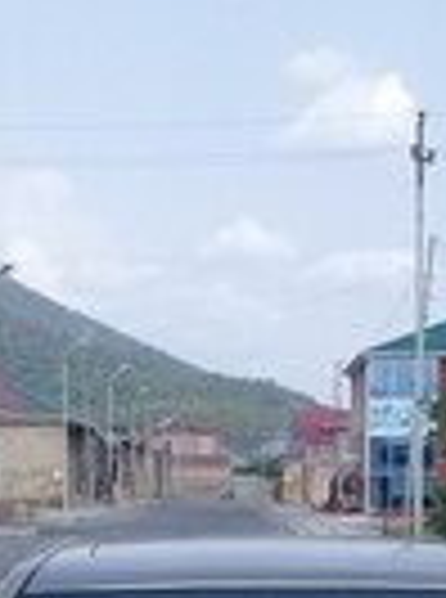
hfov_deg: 12.7
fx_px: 2002
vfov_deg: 15.8
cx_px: 180
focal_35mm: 116
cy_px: 859
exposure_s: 1/928
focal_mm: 3.3
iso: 50
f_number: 2.2
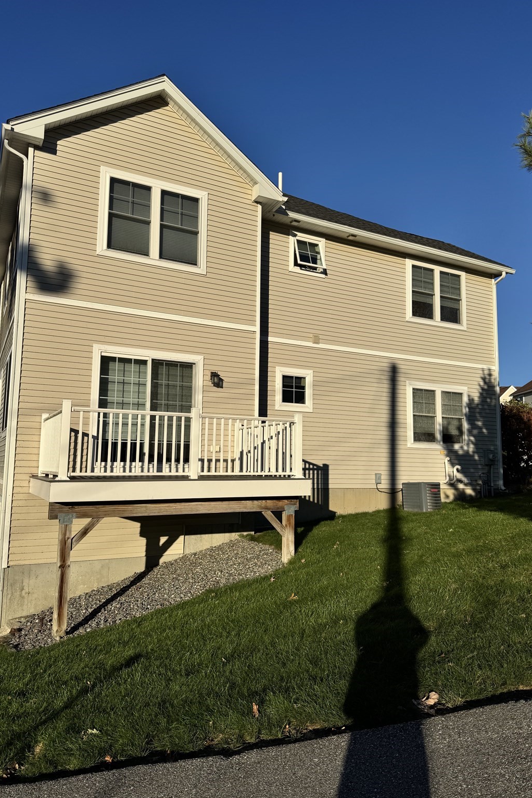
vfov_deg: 71.5
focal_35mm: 25
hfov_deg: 51.3
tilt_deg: +6.6
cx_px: 274
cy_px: 399
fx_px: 554
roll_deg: +0.0
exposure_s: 1/6410
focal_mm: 6.76
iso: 80
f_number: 1.78
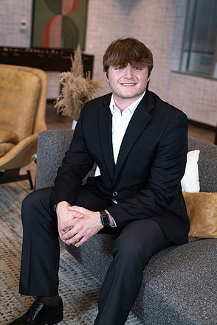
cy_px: 160
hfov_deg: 26.5
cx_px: 109
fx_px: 461
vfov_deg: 38.9
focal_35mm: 51
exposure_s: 1/125
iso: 100
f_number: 3.2
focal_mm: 50
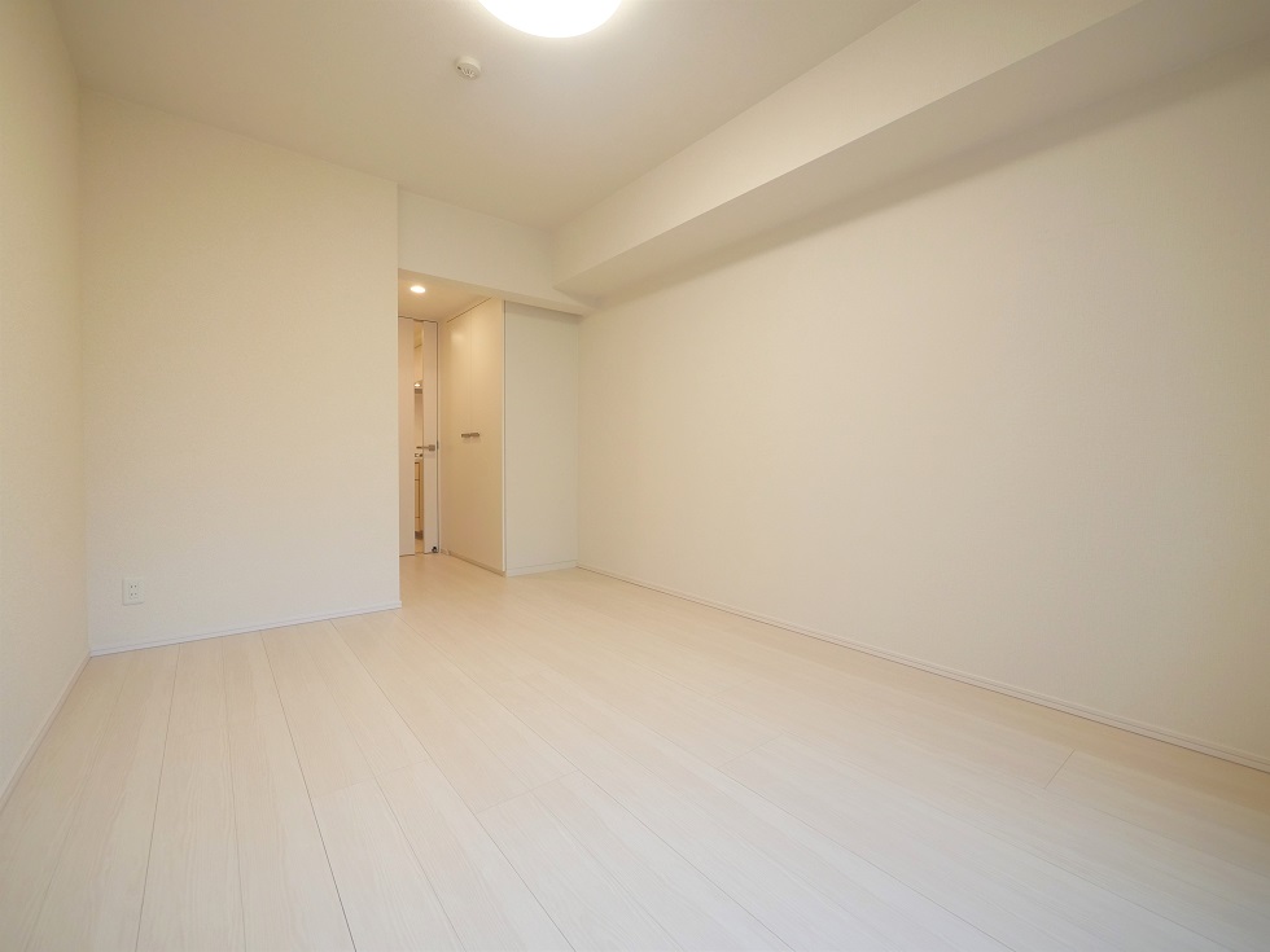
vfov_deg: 85.7
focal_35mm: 14
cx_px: 635
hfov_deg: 102.1
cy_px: 476
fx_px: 514
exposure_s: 1/50
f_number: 4.5
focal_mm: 7
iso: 640
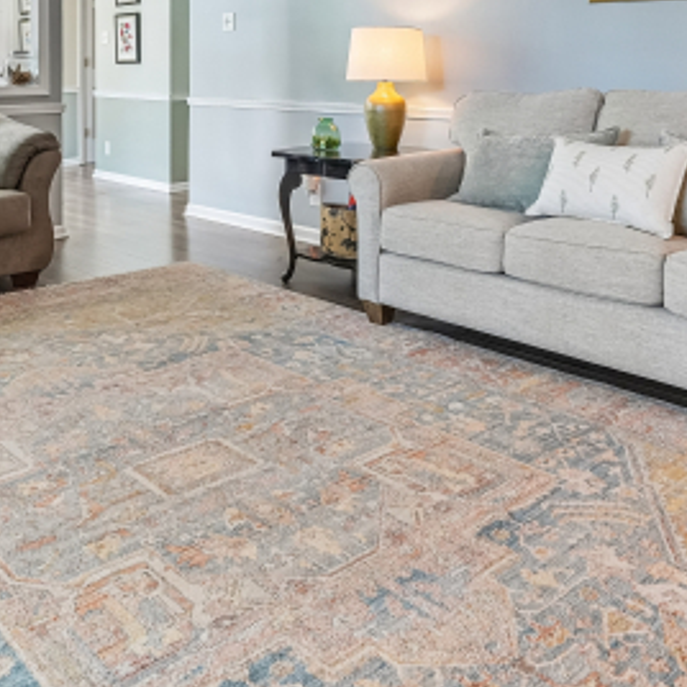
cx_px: 259
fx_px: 853
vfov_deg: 40.3
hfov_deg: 43.5
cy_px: 59
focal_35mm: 38
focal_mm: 16
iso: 2000
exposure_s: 1/30
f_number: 8
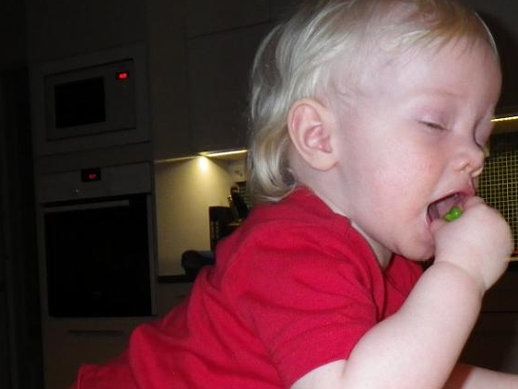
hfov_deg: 37.0
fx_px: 763
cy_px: 299
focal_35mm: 51
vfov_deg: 28.1
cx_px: 350
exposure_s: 1/50
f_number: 3.5
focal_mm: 5
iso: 400
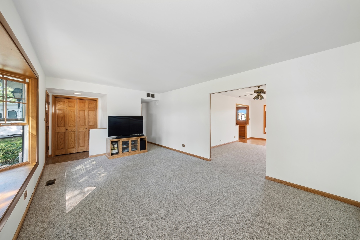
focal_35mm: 12
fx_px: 120
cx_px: 180
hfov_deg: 112.6
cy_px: 120
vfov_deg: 90.0
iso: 100
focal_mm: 12
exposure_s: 1/2.5
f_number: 10
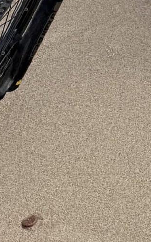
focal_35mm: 134
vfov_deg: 12.3
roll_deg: -0.7
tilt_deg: -12.8
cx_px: 151
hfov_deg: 9.7
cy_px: -341
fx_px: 883
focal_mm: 6.76
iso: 80
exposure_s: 1/5714
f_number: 1.78
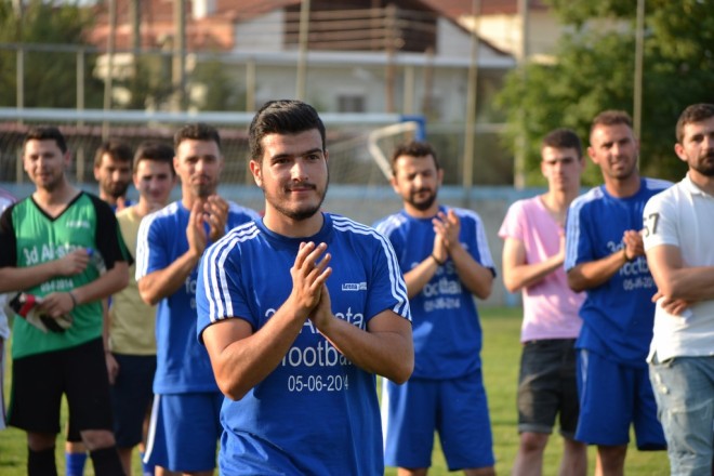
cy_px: 238
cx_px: 357
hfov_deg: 10.2
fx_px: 4016
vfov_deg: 6.8
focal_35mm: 202
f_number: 5
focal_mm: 135
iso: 400
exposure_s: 1/500
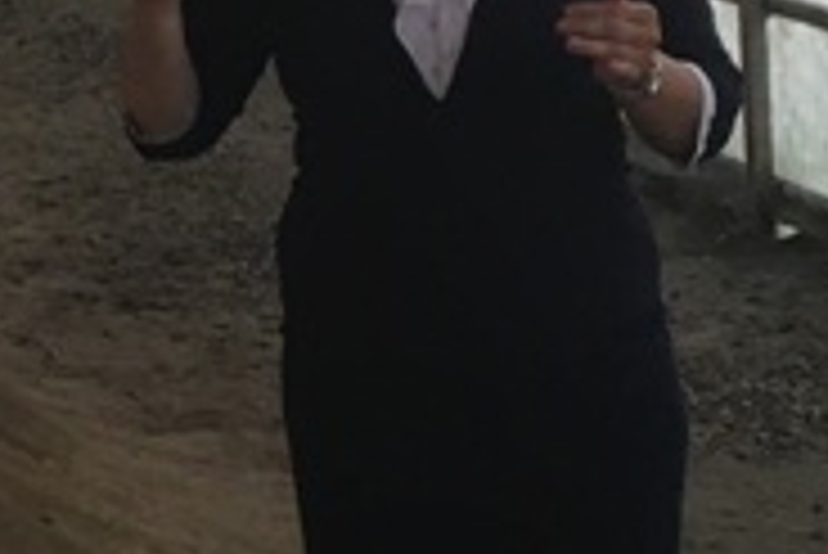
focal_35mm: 168
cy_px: 59
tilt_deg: -6.4
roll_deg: +3.2
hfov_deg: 12.2
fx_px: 3867
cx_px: 140
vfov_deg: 8.2
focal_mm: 4.15
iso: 50
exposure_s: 1/33
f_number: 2.2
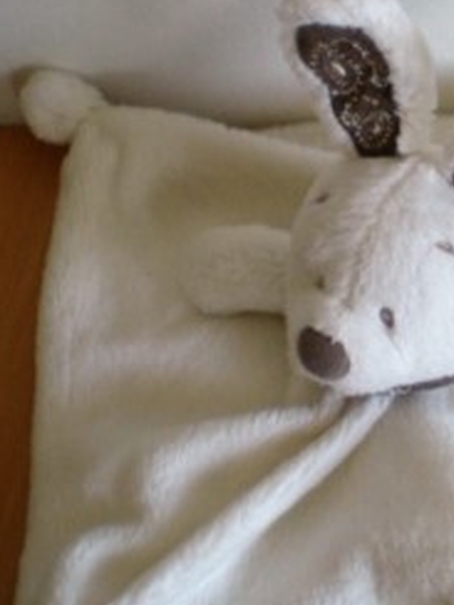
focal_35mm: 81
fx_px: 1416
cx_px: 417
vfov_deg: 24.1
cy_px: 275
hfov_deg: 17.9
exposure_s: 1/59.6
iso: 158
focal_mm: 6.3
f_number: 3.1
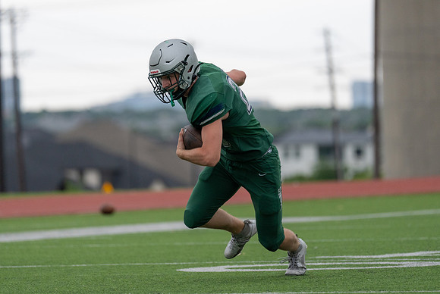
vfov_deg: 4.8
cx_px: 192
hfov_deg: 7.1
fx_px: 3548
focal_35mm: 290
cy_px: 127
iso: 800
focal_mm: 200
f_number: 2.8
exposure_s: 1/1250
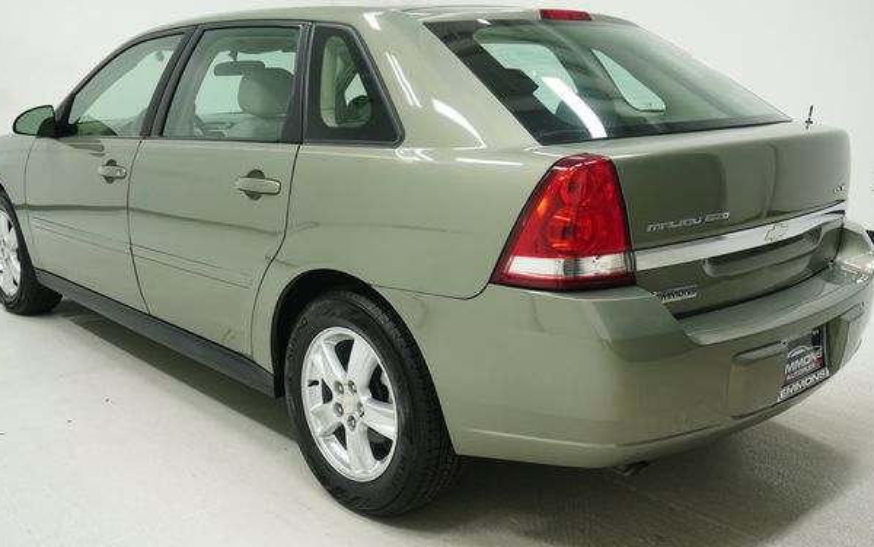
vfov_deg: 34.4
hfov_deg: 52.7
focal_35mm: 37
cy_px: 240
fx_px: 881
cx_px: 427
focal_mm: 23
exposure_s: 1/200
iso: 800
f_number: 5.6
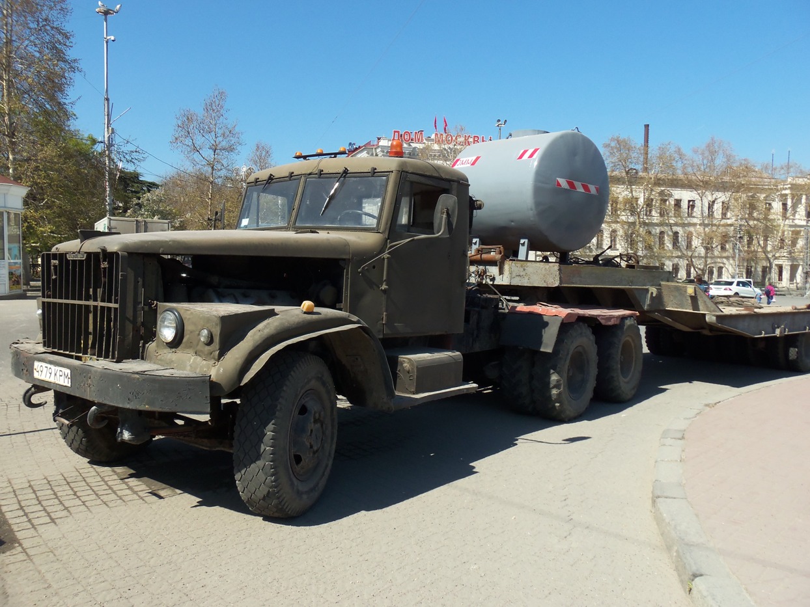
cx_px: 405
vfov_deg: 48.2
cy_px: 304
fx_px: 679
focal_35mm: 29
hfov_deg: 61.7
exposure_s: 1/125
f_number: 8.6
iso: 80
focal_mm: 5.2
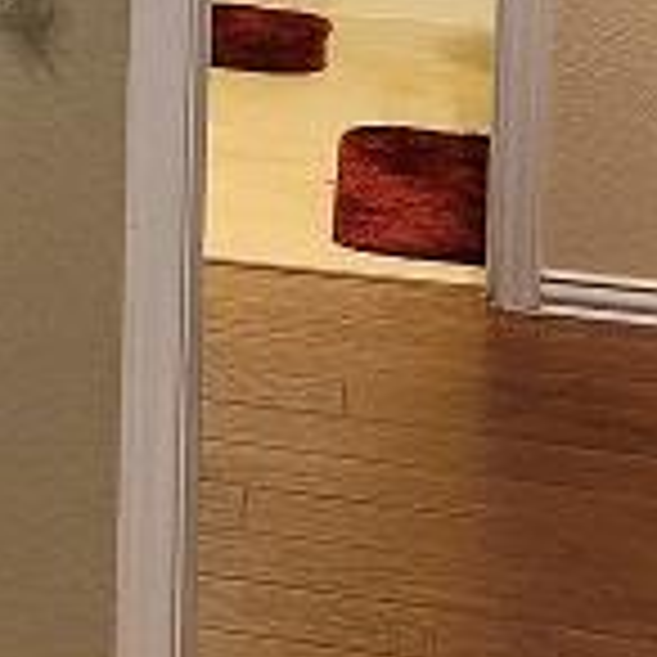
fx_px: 2985
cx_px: -1080
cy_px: -279
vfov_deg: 12.1
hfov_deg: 10.3
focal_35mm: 139
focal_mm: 5.4
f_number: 1.8
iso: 320
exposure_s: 1/120
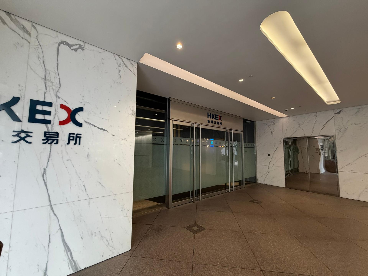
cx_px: 184
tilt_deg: +6.5
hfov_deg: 102.1
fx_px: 149
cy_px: 138
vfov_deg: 85.7
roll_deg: -0.2
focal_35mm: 14
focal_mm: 2.22
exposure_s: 1/81
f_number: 2.2
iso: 320
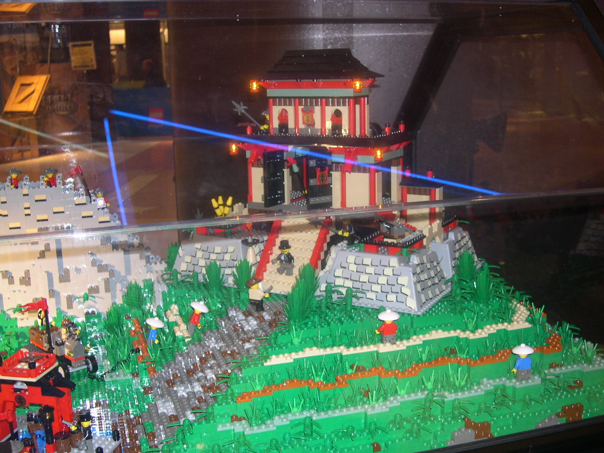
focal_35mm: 42
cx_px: 302
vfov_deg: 34.3
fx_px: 733
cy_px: 226
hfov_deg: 44.8
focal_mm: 9
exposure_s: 1/60
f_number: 2.9
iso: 100
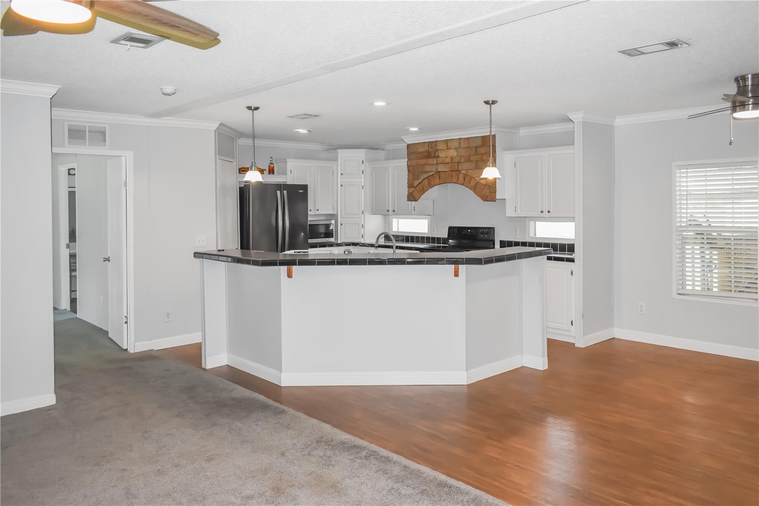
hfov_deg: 67.4
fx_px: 569
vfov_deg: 47.9
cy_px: 253
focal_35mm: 27
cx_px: 380
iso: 800
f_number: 4.5
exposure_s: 1/80
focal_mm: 18
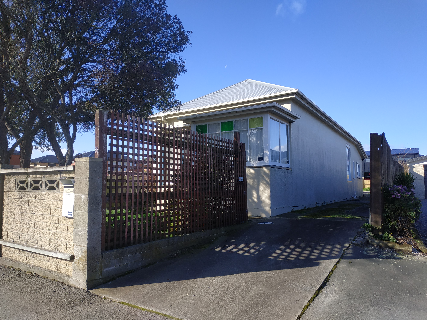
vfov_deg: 56.8
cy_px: 160
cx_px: 214
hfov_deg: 71.6
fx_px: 296
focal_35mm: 24
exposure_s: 1/1410
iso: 160
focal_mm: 3.94
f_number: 1.9
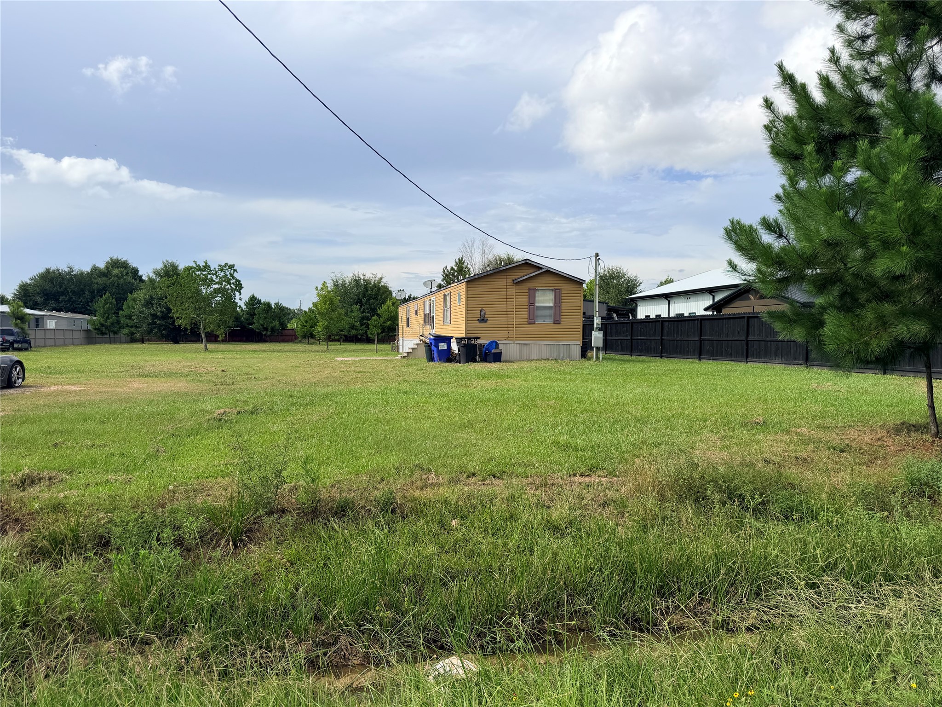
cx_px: 471
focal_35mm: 24
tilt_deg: -2.1
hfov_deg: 71.6
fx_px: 653
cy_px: 354
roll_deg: -0.6
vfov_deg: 56.8
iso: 80
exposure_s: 1/5714
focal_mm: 6.76
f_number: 1.78
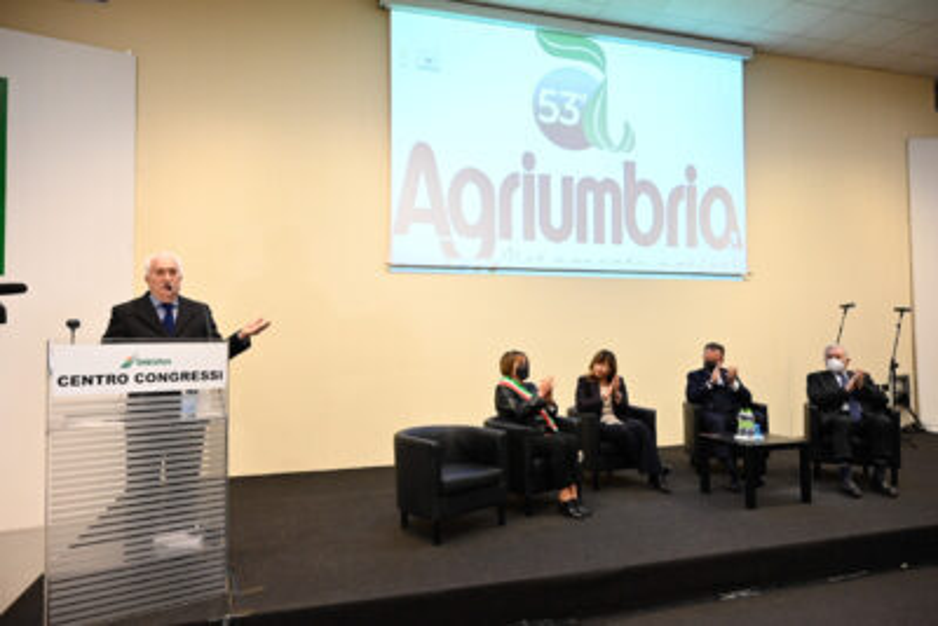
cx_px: 469
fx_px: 626
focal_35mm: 24
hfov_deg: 73.7
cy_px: 313
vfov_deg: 53.2
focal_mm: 24
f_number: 4
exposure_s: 1/200
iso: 4000
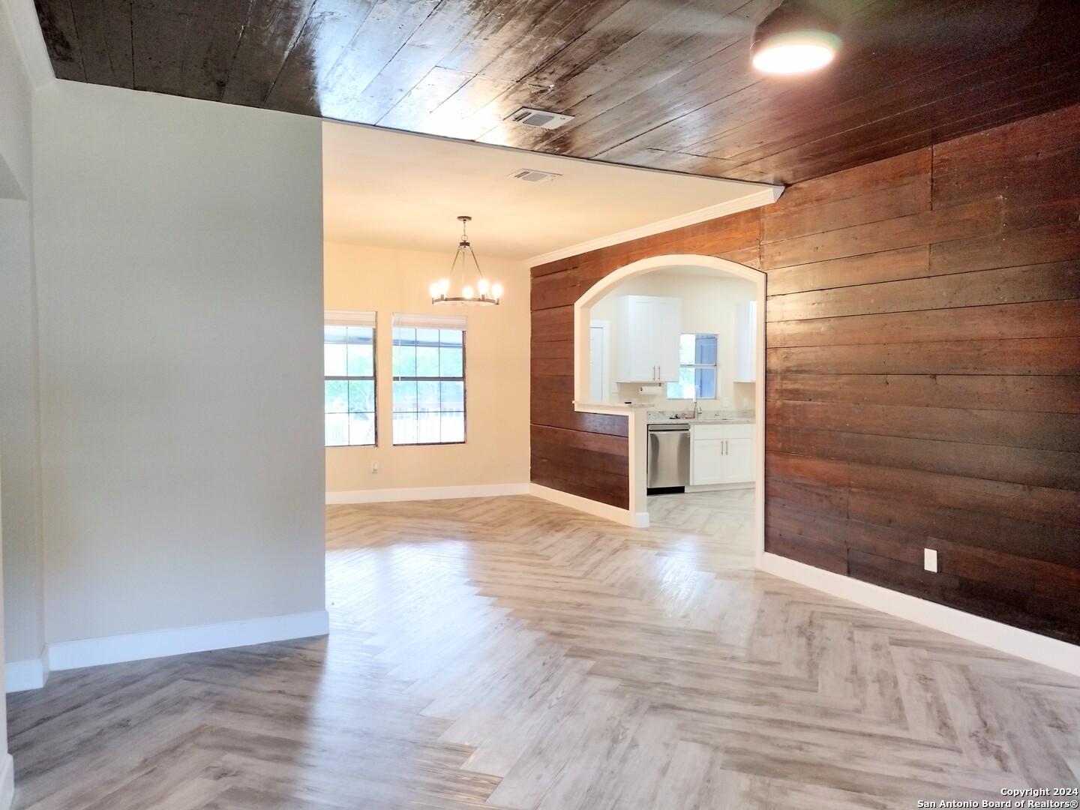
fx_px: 842
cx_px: 540
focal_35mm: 27
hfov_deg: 65.3
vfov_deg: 51.4
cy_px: 405
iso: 213
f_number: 1.7
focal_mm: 4.71
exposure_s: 1/40
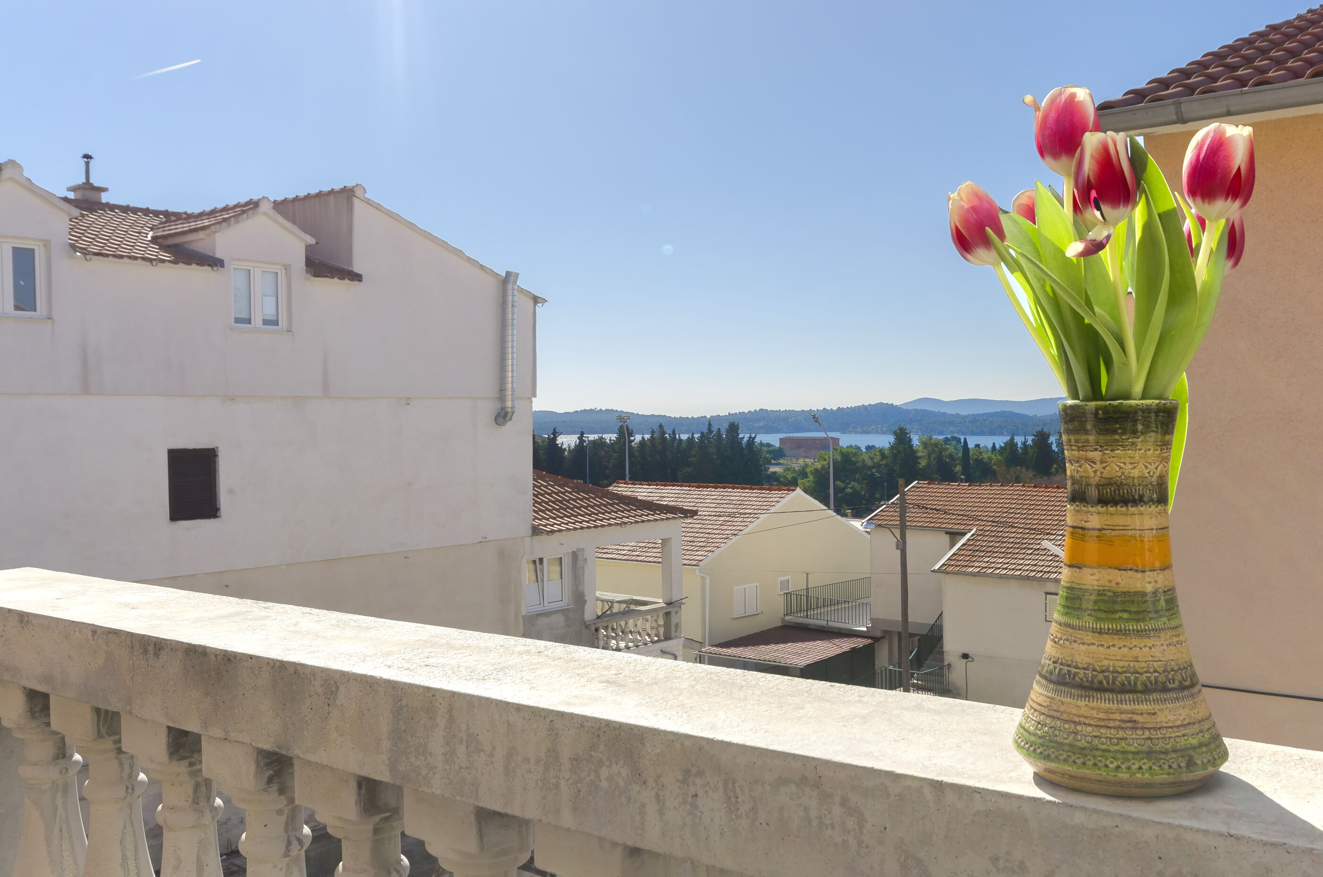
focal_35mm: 30
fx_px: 1100
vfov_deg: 43.4
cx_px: 662
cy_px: 438
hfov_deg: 62.0
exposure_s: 1/200
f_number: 11
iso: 100
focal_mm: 20
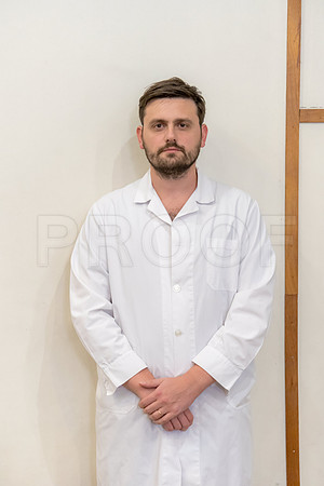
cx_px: 162
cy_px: 243
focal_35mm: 86
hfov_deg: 15.9
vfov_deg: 23.6
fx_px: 1161
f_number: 4
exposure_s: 1/80
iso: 5000
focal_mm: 86
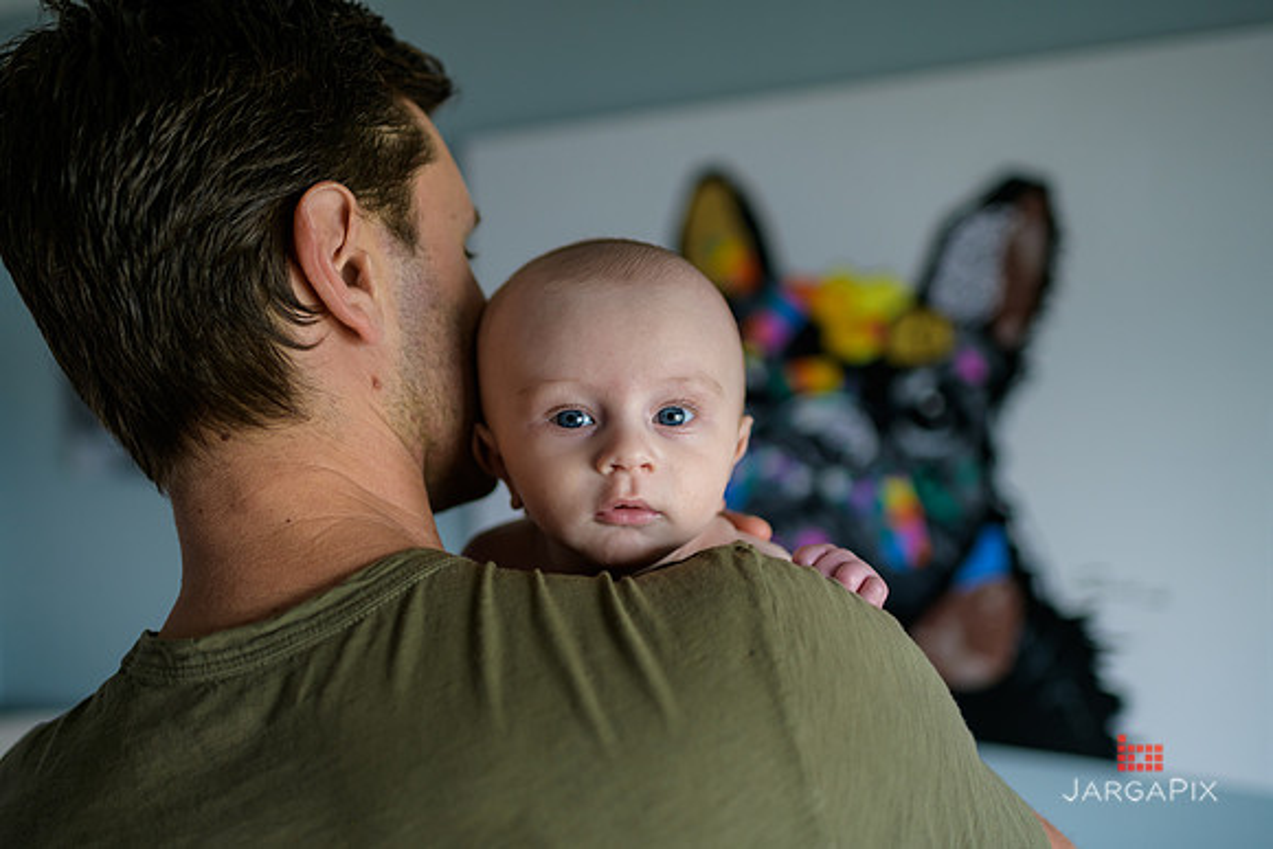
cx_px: 597
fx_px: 1316
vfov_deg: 35.8
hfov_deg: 51.6
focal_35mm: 37
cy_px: 451
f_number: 2
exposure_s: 1/200
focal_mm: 35
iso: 200
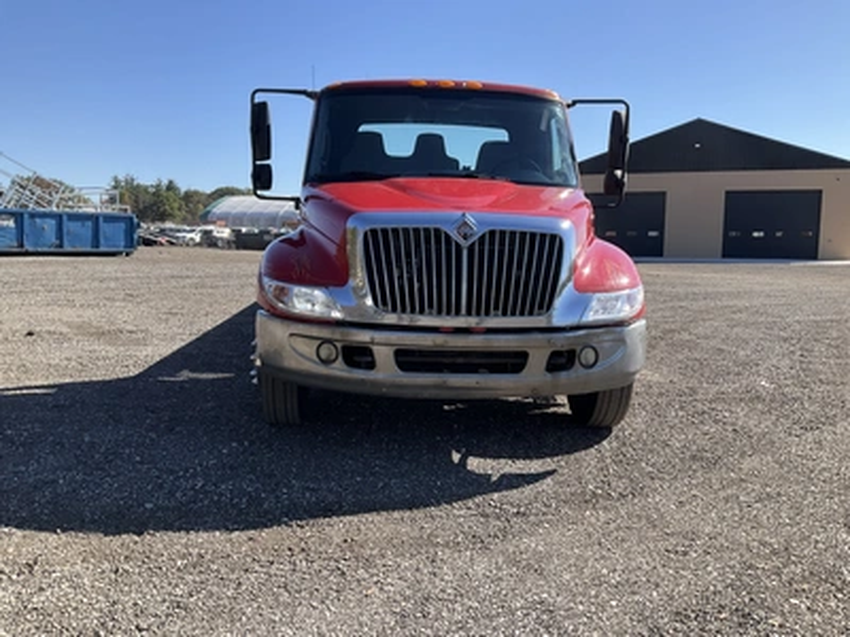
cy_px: 318
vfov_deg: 48.2
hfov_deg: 61.7
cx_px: 425
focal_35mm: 29
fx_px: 712
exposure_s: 1/997
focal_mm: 3
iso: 25
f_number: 1.8
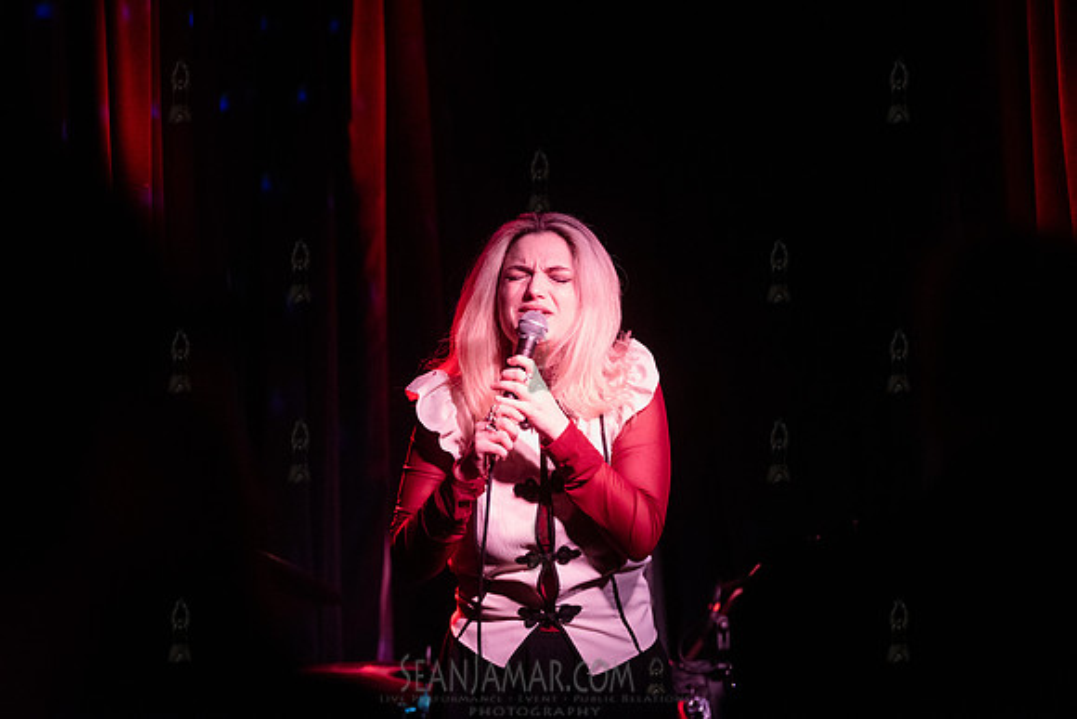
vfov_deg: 9.5
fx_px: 4339
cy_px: 360
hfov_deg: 14.2
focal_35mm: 145
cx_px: 538
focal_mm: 145
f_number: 2.8
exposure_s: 1/250
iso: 8000
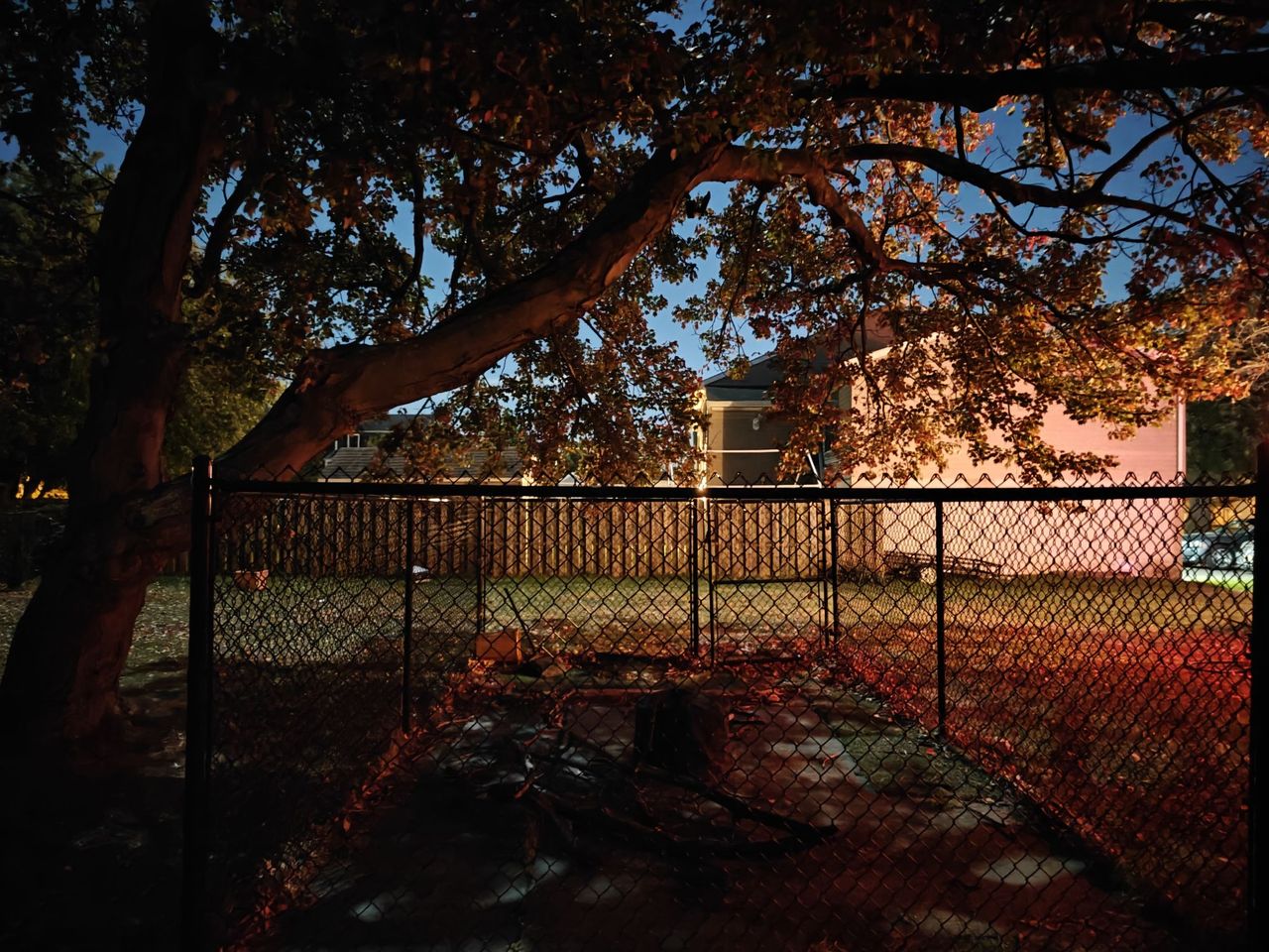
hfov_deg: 73.9
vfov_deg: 58.9
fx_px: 843
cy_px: 476
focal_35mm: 23
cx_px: 634
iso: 12800
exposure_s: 1/5
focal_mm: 6.06
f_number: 1.6
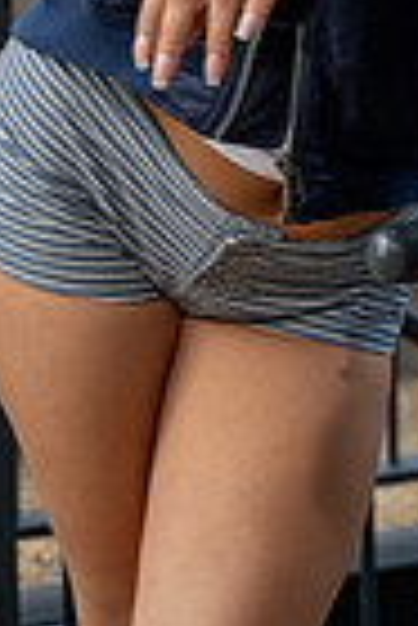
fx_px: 2814
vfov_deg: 12.1
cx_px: 297
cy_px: -293
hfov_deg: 8.5
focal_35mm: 162
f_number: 2.8
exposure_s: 1/5000
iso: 400
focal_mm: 50
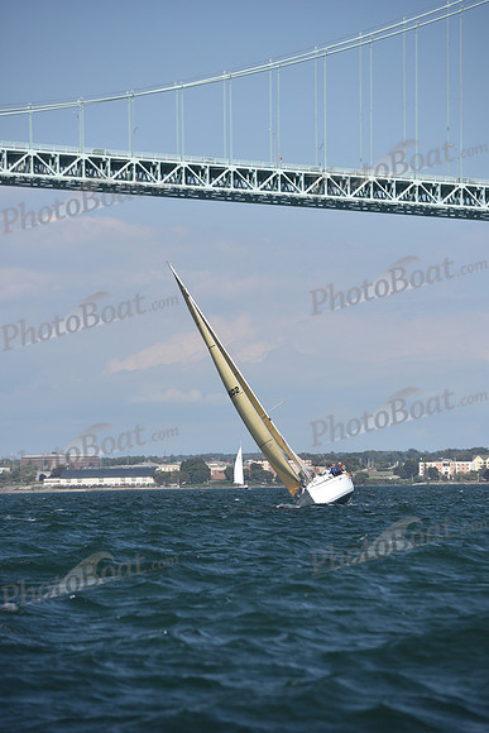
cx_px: 244
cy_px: 366
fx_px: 3665
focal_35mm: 180
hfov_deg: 7.6
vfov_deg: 11.4
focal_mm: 180
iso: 250
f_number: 5.6
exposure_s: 1/1000
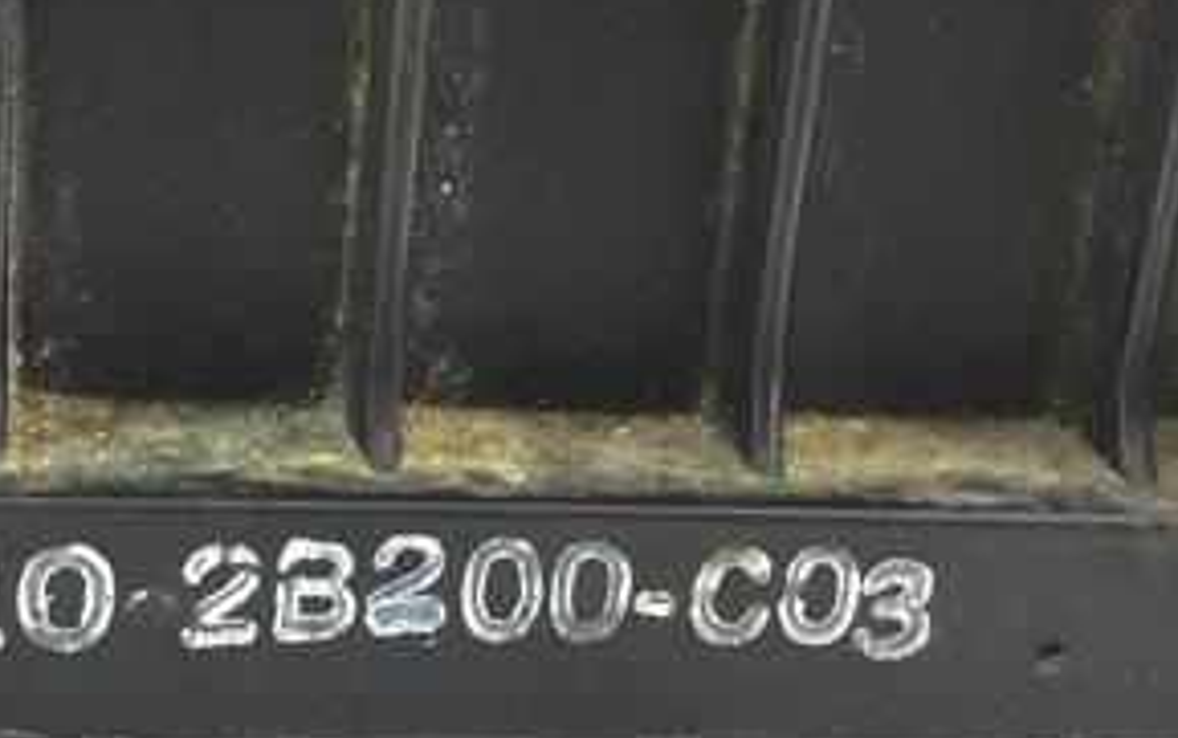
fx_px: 2184
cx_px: 310
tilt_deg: -17.9
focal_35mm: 68
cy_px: 367
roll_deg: -3.3
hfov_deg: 29.7
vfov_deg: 19.2
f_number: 2.2
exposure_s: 1/100
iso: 25
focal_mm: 4.15
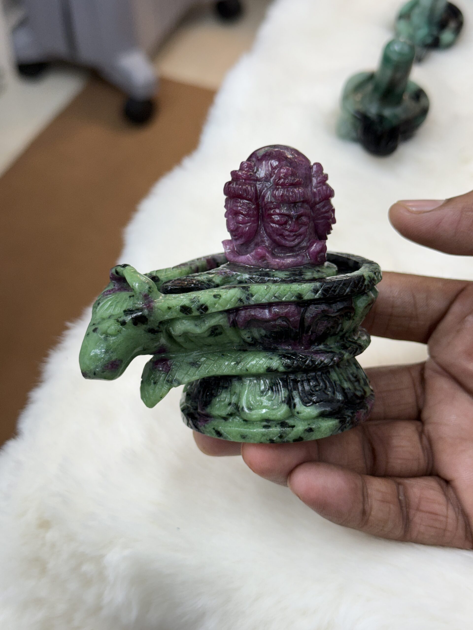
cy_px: 315
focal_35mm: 48
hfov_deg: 30.3
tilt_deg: -46.5
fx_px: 875
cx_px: 236
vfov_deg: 39.7
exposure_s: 1/121
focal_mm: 6.76
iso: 50
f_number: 1.78
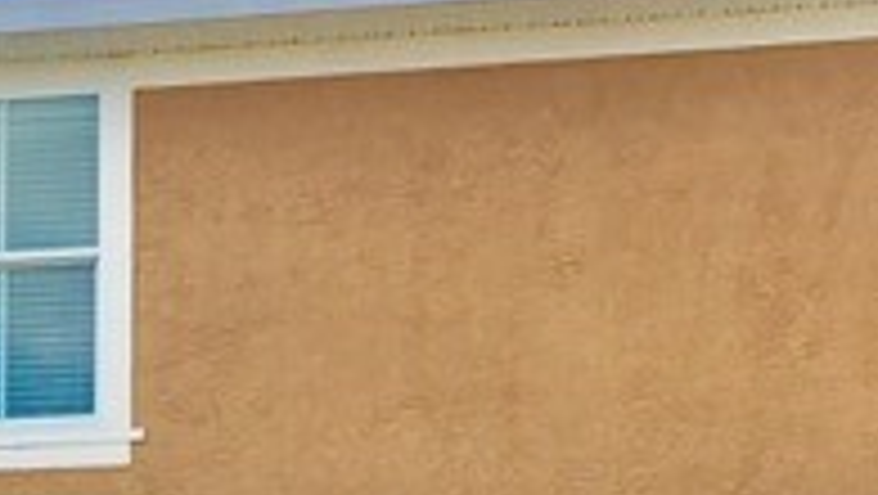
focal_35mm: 100
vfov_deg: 11.7
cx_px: 405
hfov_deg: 21.3
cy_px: 680
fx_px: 2330
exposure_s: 1/1076
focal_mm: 3.99
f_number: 1.8
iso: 20
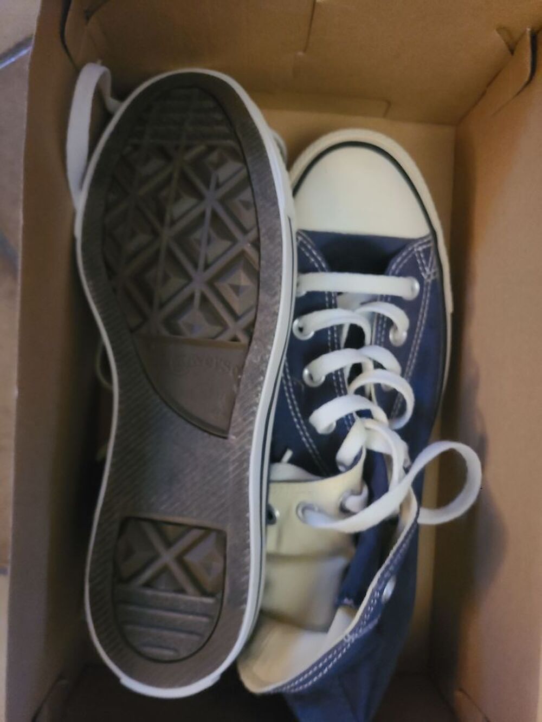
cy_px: 361
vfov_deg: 67.3
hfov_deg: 53.1
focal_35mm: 26
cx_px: 271
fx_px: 543
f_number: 1.8
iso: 1250
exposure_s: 1/25
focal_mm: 5.4
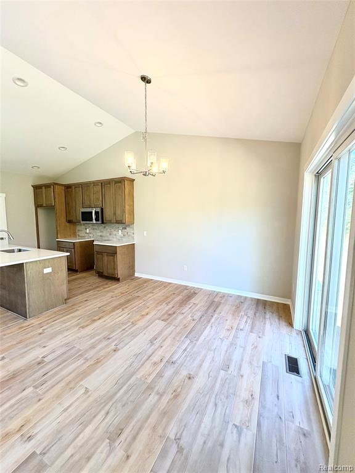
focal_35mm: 14
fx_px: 191
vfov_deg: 102.1
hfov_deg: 85.7
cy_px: 236
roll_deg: -0.4
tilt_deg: -3.6
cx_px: 178
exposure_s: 1/120
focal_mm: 2.22
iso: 125
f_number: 2.2
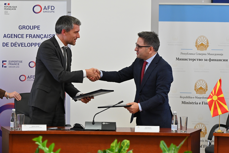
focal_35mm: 100
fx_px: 636
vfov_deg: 13.7
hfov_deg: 20.4
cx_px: 114
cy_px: 76
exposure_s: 1/500
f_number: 4.5
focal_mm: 100
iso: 2000
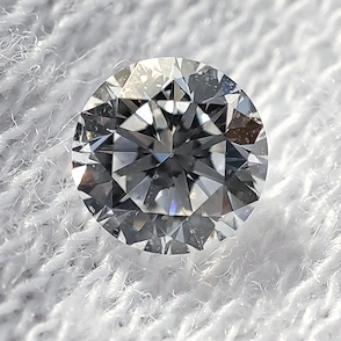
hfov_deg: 29.1
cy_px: 147
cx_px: 169
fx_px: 658
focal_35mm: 59
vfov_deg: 29.0
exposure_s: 1/1049
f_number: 2.4
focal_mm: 4.1
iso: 50
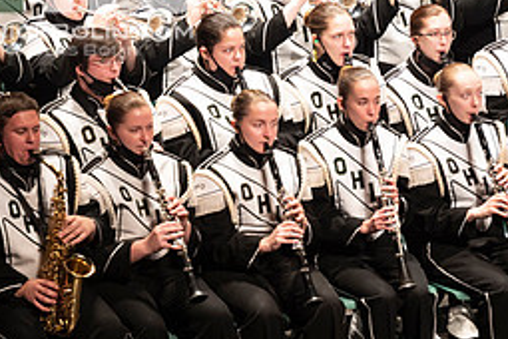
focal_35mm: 455
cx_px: 56
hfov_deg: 4.5
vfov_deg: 3.0
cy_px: -40
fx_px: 6420
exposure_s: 1/500
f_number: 2.8
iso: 2500
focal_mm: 200
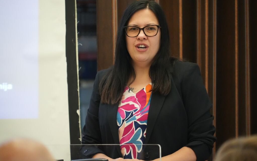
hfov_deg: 9.4
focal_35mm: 224
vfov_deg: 5.9
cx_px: 129
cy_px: 81
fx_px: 1569
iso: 12800
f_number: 6.3
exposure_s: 1/80
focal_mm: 219
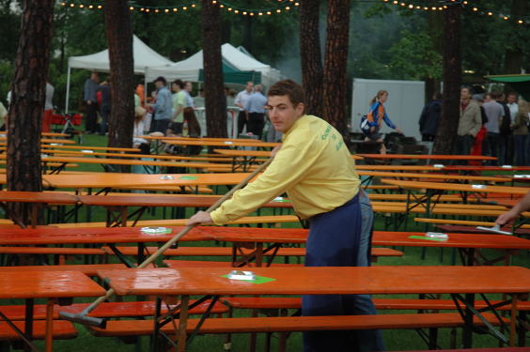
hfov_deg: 24.2
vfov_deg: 16.2
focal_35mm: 84
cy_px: 176
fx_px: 1236
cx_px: 265
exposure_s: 1/60
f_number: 4.5
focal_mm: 56
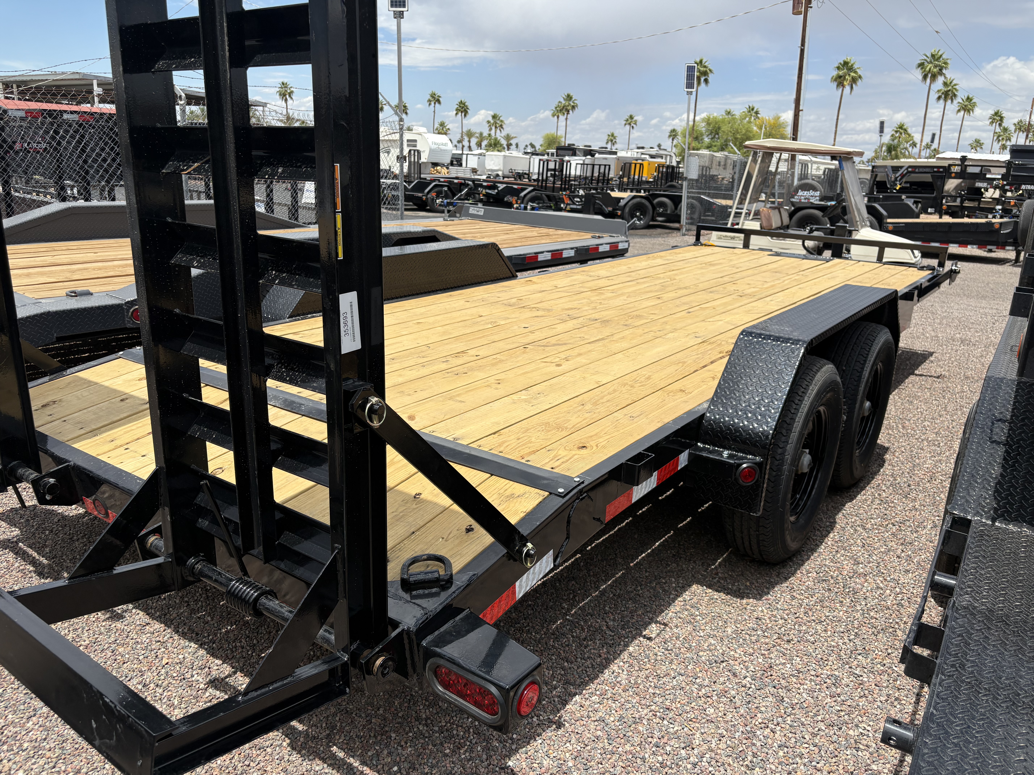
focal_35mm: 26
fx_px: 777
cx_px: 517
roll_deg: -2.4
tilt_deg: -15.5
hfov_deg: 67.3
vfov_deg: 53.1
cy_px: 388
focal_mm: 5.96
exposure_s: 1/4065
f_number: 1.6
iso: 50
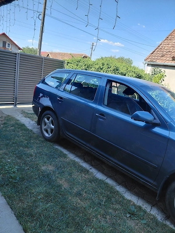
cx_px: 88
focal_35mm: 25
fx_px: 169
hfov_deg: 54.9
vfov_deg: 69.4
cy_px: 116
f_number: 1.8
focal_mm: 4.69
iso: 50
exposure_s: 1/526
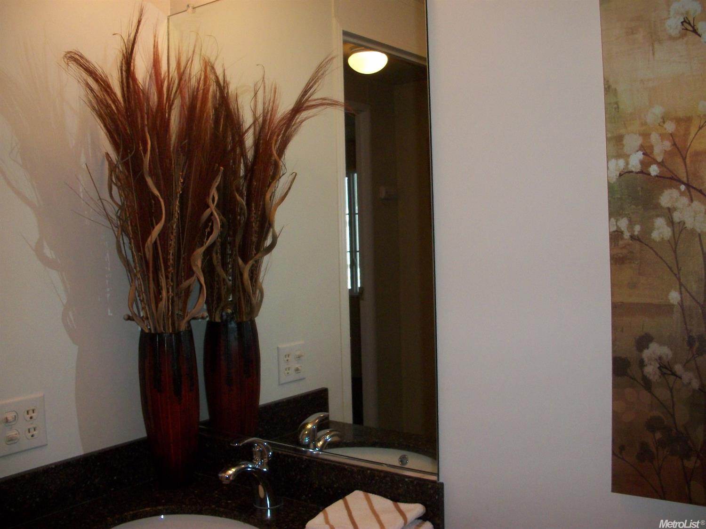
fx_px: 714
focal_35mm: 35
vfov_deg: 40.7
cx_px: 353
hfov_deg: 52.6
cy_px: 264
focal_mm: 6.3
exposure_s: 1/125
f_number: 3.1
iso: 250
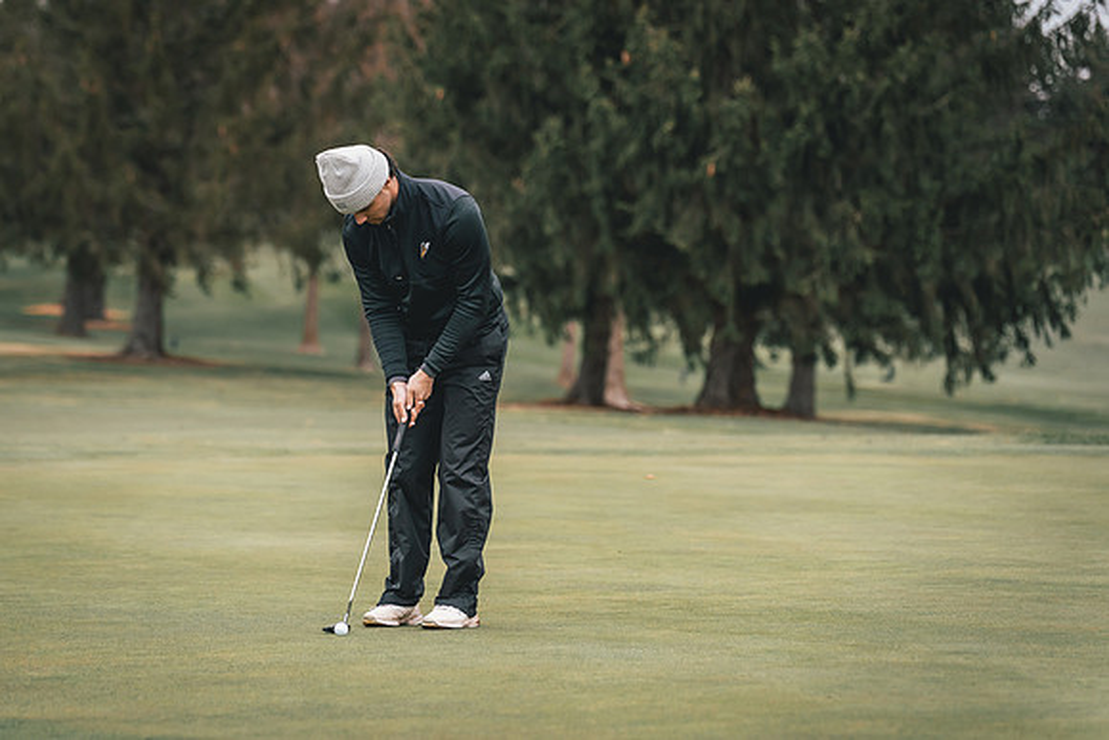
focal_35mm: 137
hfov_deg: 15.0
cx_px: 478
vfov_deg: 10.0
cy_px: 348
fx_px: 4210
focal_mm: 106
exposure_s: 1/3200
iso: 640
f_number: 2.8
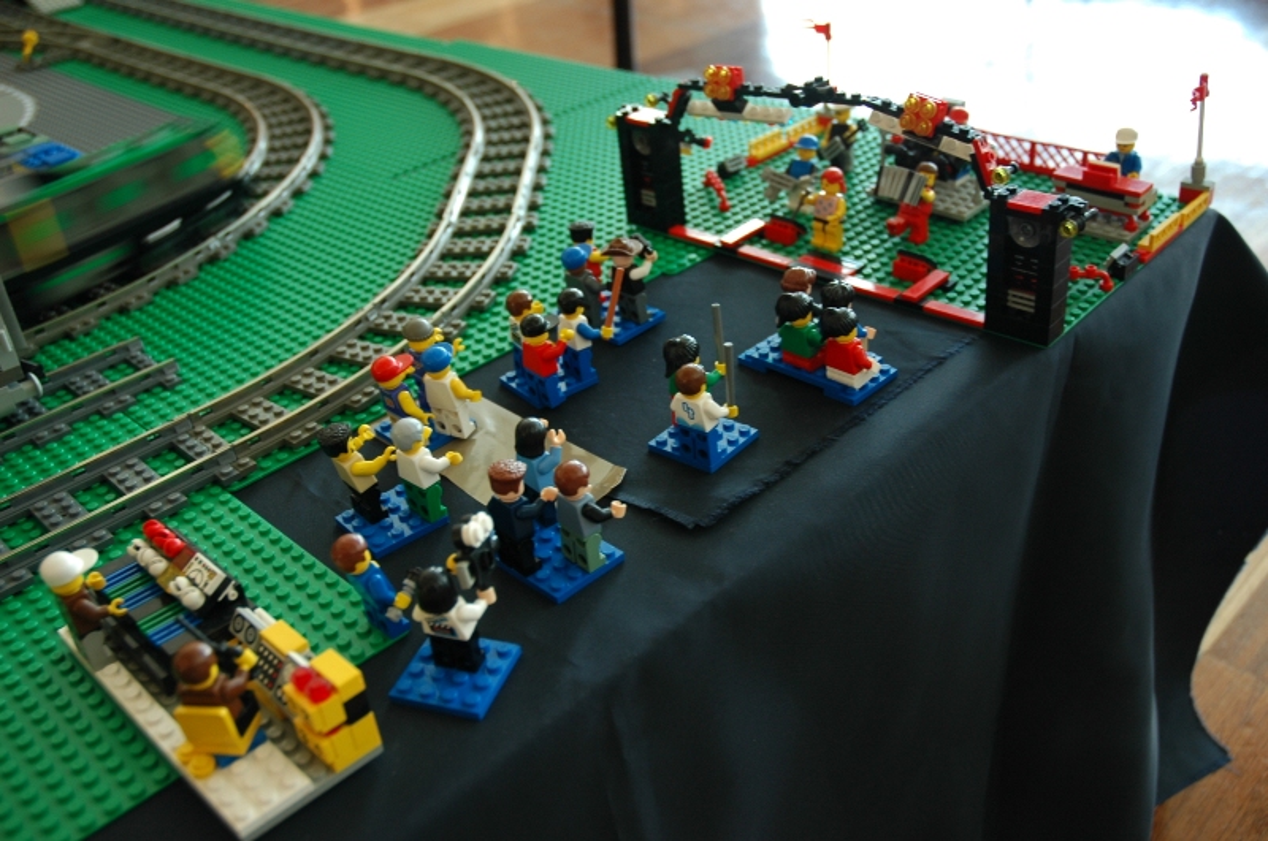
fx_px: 1266
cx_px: 634
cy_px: 420
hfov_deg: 53.2
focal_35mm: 36
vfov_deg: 36.8
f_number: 3.8
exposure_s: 1/20
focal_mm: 24
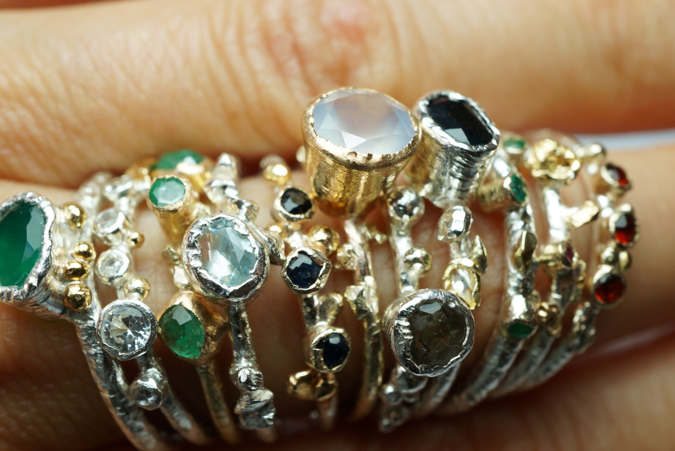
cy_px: 250
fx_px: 994
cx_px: 302
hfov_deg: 37.5
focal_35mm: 53
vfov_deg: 25.5
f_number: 16
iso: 160
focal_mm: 30
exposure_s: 1/60
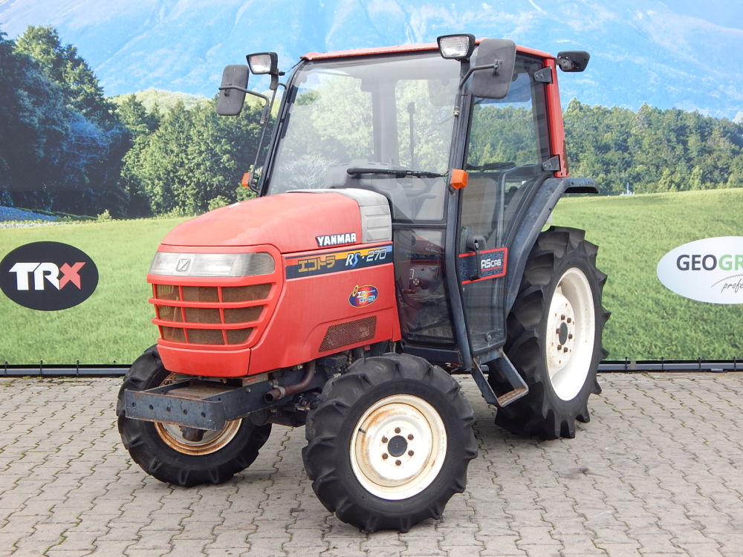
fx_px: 1030
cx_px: 372
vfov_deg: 30.3
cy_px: 278
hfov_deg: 39.7
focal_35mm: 48
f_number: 3.7
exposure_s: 1/100
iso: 125
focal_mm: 8.6
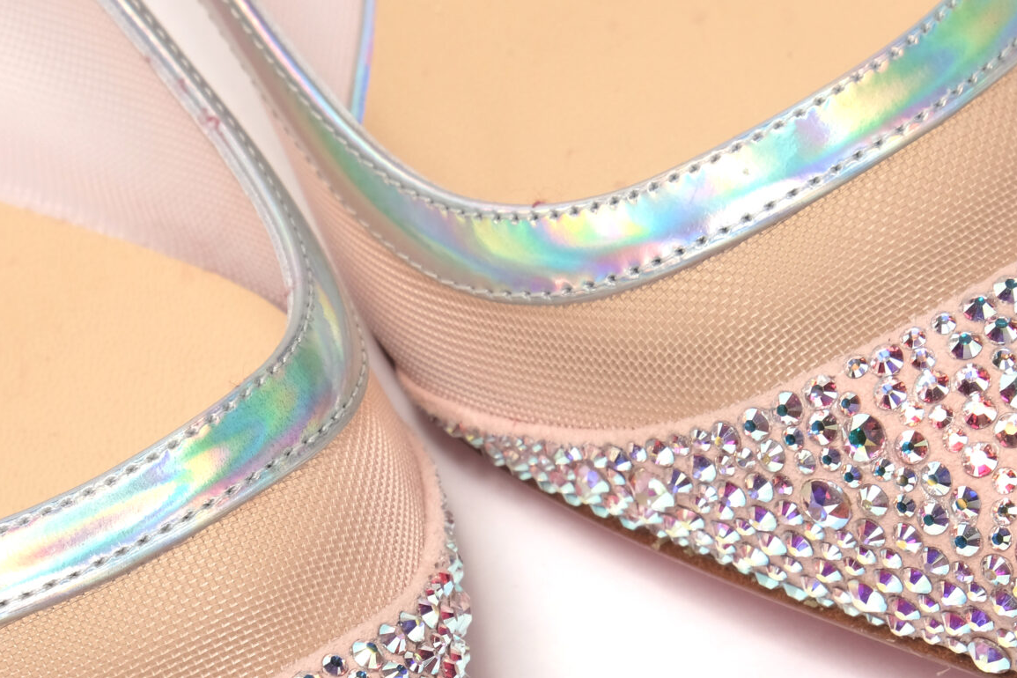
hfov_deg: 11.2
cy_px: 681
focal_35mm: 184
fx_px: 5198
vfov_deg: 7.4
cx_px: 442
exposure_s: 1/125
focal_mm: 55
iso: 200
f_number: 13
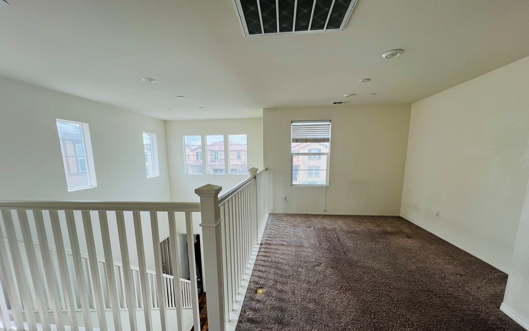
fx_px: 202
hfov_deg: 105.3
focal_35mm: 14
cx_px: 262
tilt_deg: -10.4
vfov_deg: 78.1
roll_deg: +0.6
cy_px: 192
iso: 32
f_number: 1.8
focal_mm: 1.57
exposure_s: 1/154
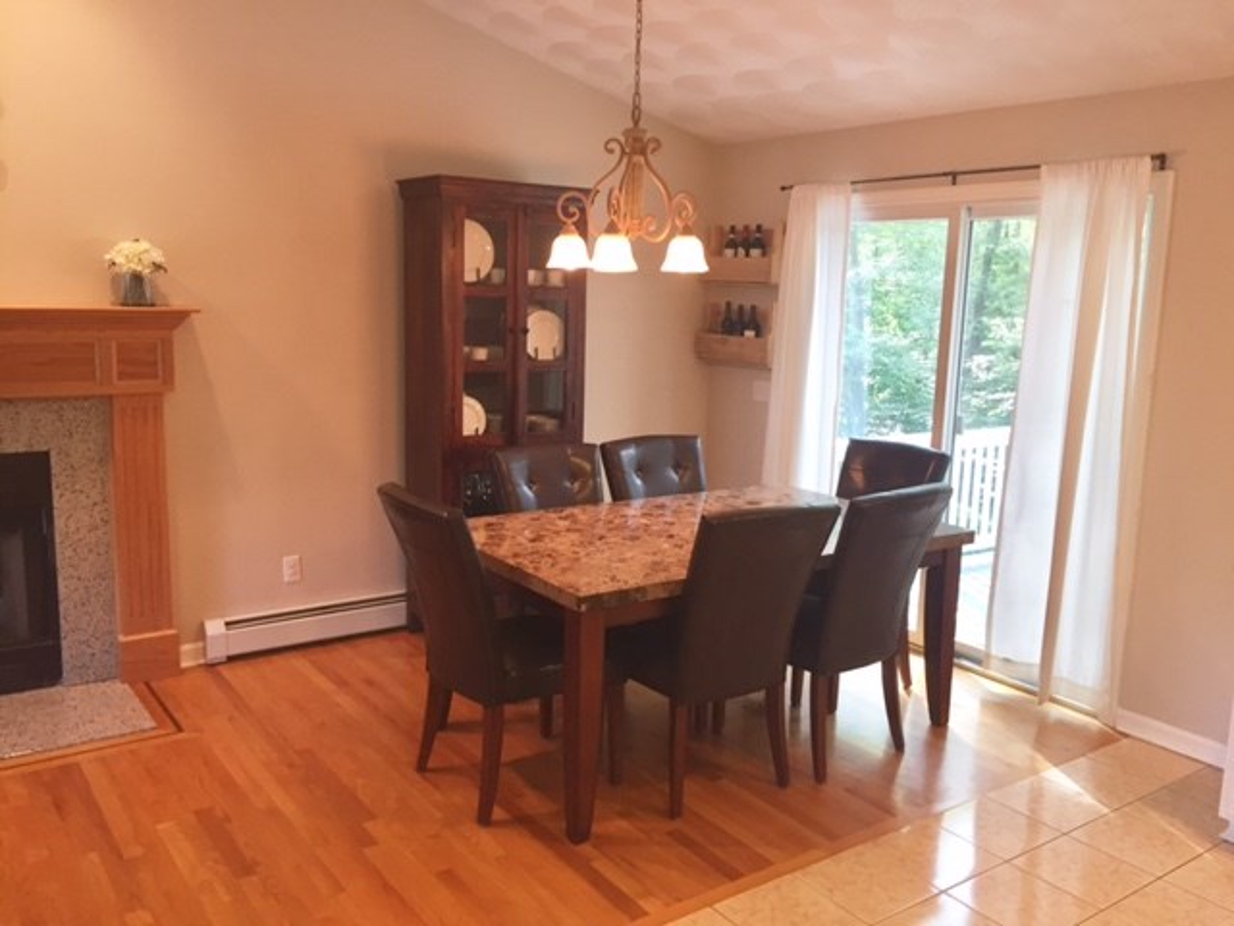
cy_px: 463
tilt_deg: -8.9
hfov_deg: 61.7
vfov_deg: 48.2
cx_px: 617
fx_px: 1034
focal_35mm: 29
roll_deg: -1.4
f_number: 2.2
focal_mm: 4.15
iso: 100
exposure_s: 1/30
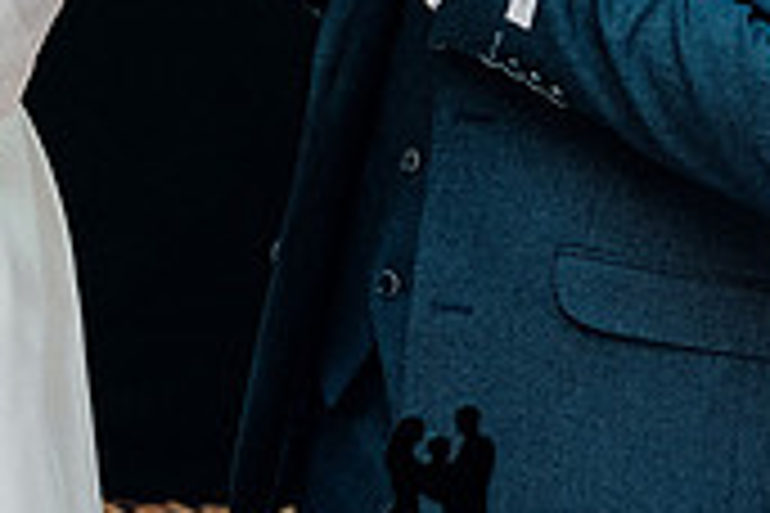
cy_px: -191
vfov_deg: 9.2
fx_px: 3123
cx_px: 333
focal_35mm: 146
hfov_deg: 14.1
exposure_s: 1/160
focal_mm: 43
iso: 3200
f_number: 3.5
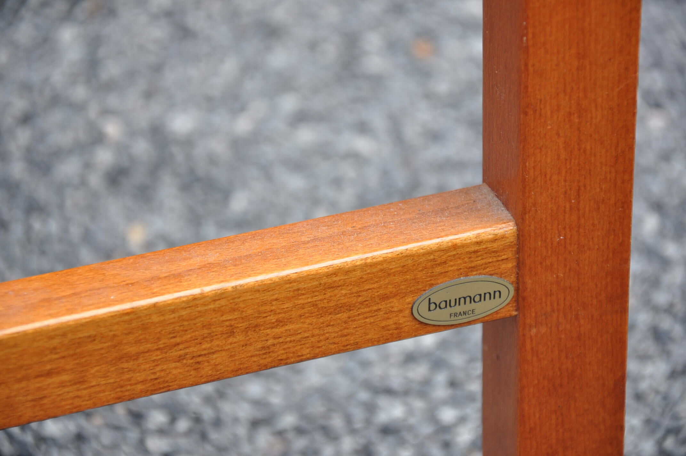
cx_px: 343
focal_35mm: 158
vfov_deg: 8.7
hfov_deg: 13.1
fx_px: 2998
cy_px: 228
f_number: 5.6
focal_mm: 105
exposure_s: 1/90
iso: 250
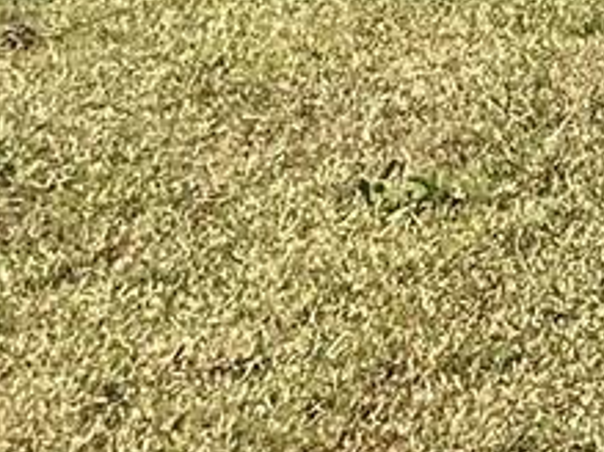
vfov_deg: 6.4
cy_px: -458
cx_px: 1376
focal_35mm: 227
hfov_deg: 8.1
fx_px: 3959
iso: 25
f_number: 2.4
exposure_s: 1/1045
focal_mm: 3.3
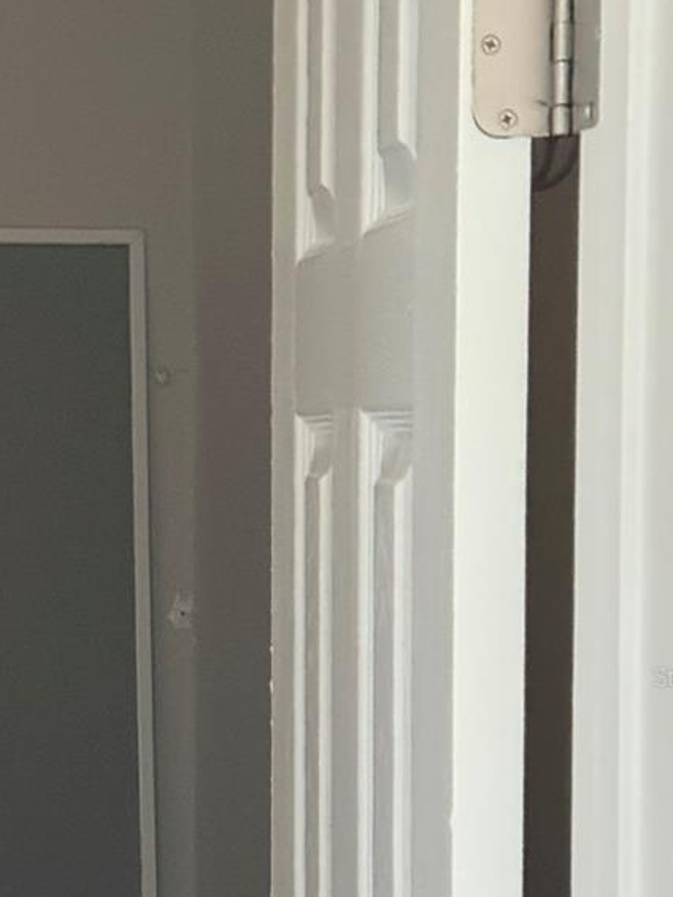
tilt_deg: -2.7
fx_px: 2643
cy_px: 676
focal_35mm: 102
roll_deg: +0.2
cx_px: 52
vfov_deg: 19.1
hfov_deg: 14.3
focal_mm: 6.76
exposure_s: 1/30
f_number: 1.78
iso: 640
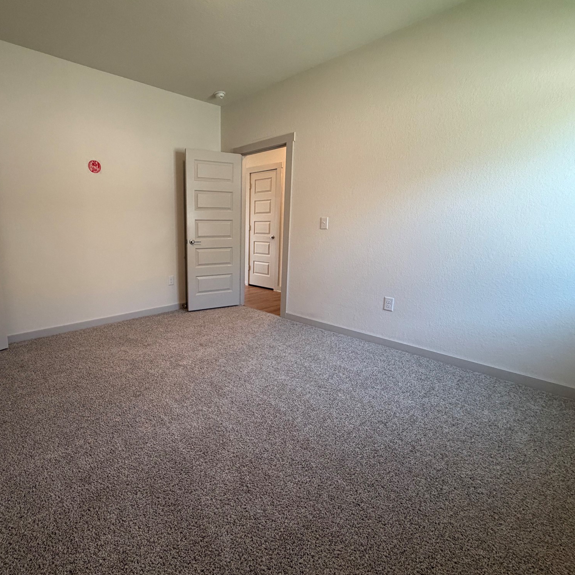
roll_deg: +1.0
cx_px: 219
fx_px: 319
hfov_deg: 82.5
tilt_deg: -10.0
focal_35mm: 17
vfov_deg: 83.9
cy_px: 280
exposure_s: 1/120
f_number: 2.2
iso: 250
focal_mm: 2.22
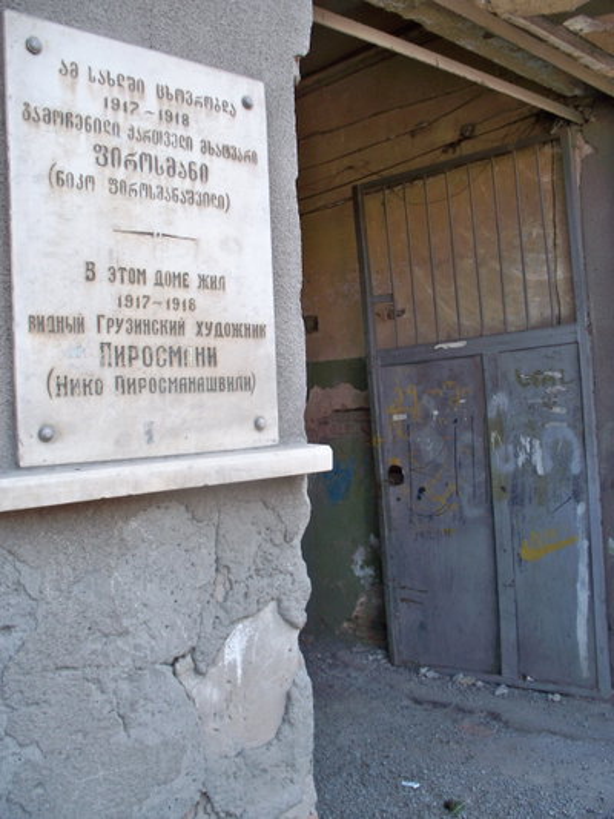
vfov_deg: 52.6
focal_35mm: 35
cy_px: 410
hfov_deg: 40.7
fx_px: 827
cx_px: 307
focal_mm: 7.54
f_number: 2.8
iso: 80
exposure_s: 1/200
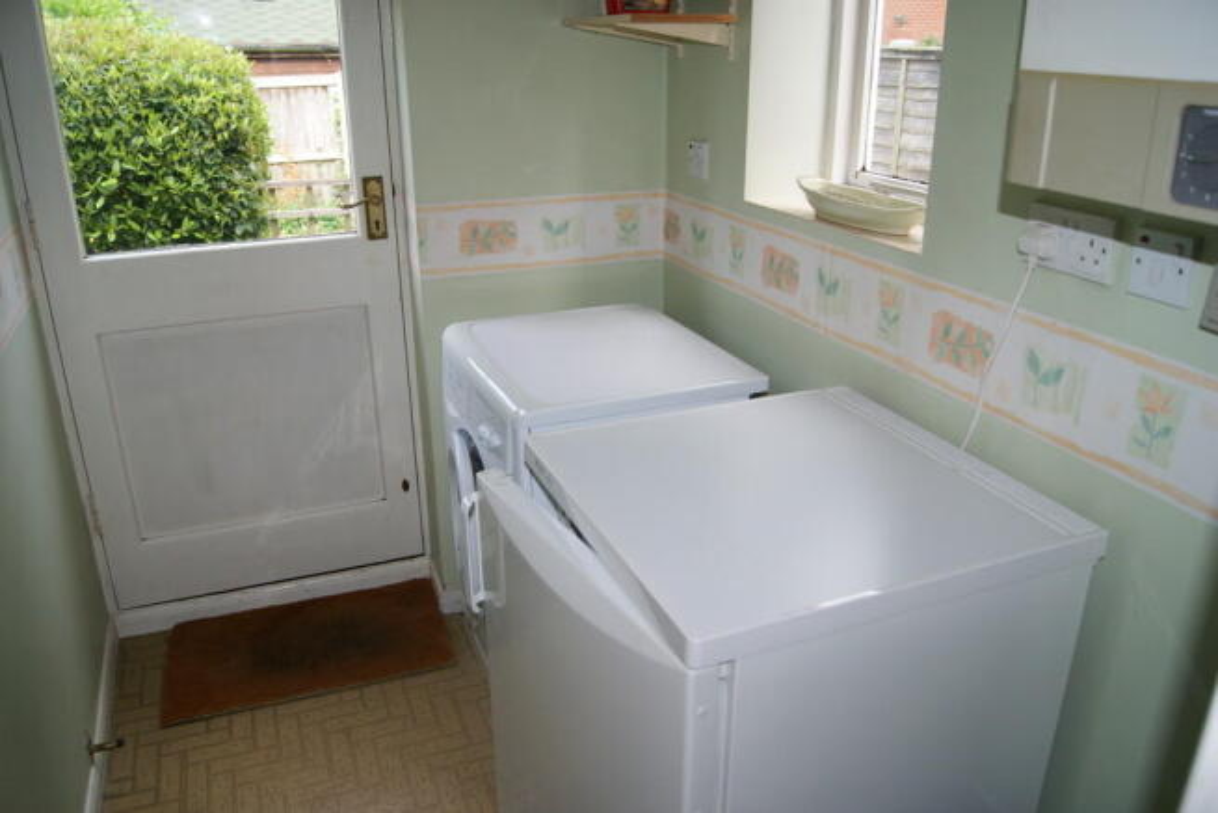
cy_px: 406
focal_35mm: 27
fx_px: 914
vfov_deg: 48.0
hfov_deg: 67.4
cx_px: 609
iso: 250
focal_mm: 18
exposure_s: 1/160
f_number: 4
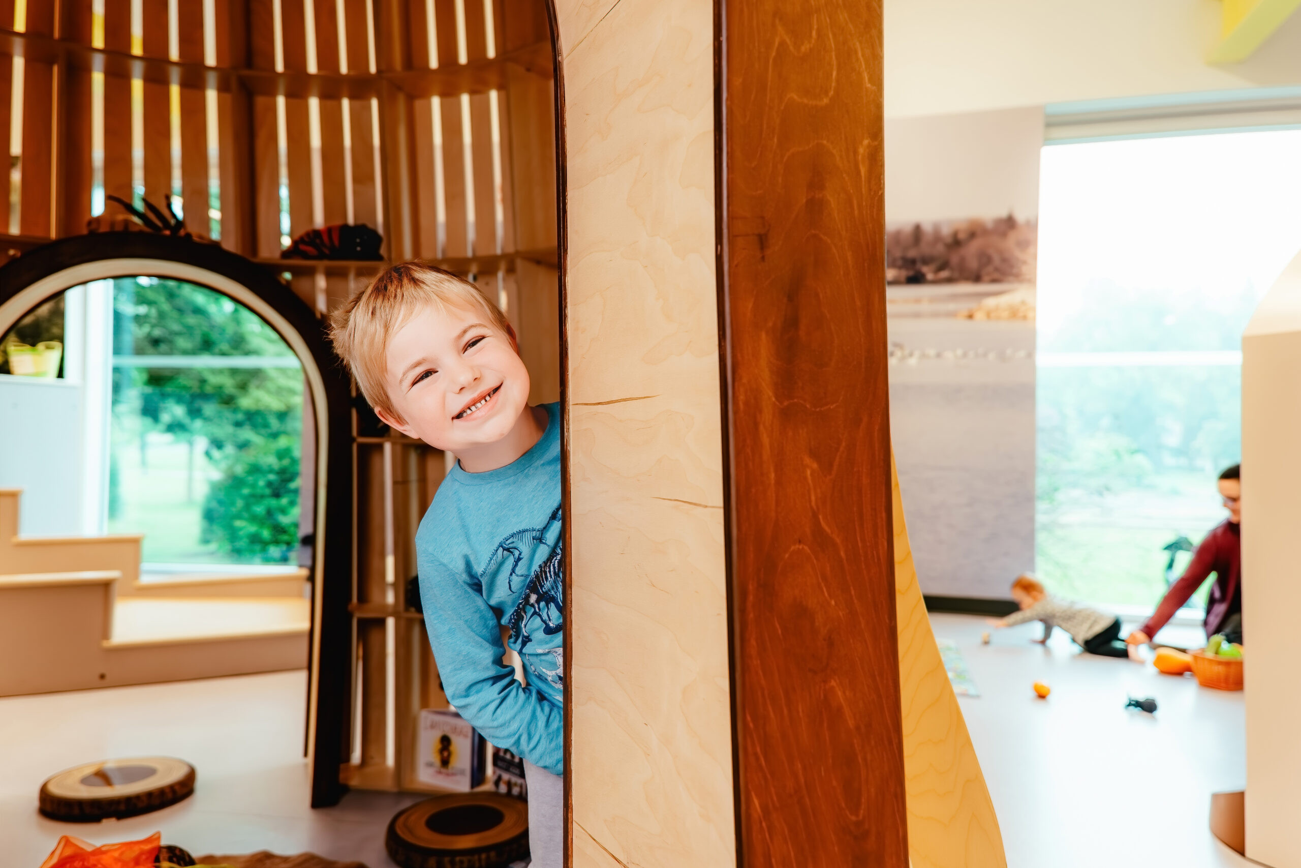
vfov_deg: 53.1
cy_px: 434
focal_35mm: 24
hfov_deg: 73.7
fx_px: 867
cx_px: 650
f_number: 2.8
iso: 800
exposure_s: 1/250
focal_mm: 24
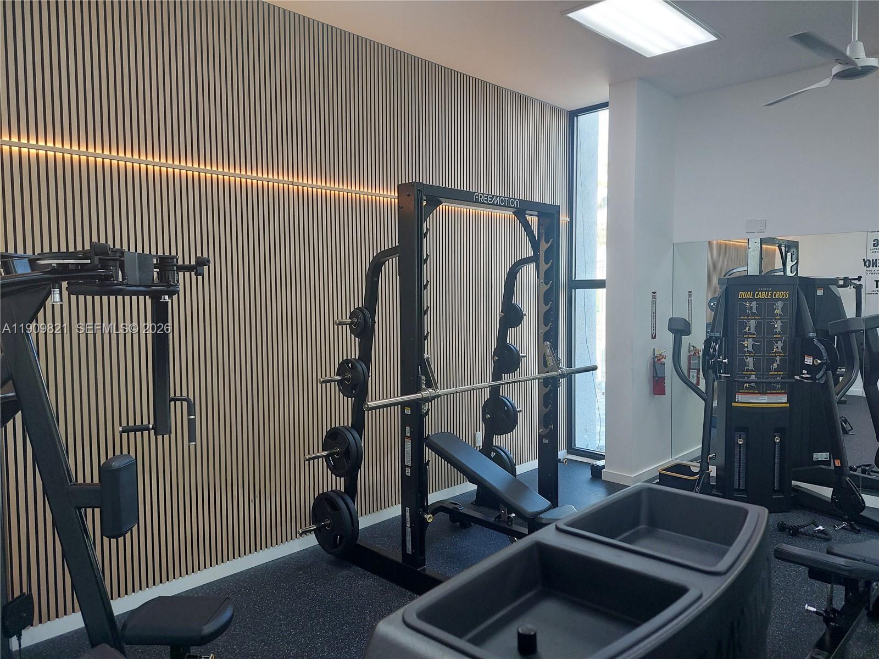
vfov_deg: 56.8
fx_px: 609
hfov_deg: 71.6
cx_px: 440
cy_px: 330
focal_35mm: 24
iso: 80
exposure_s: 1/60
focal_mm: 5.23
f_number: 1.8
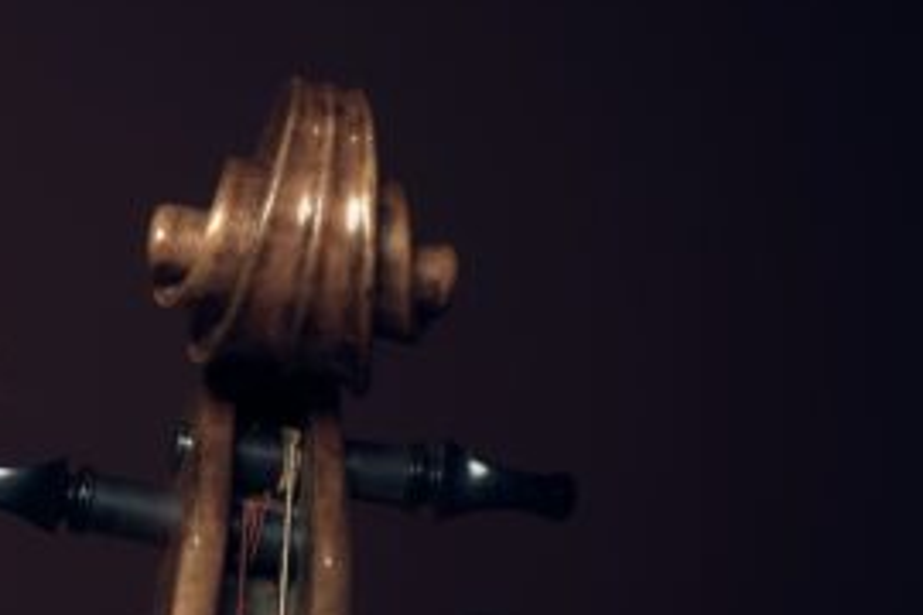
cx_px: -585
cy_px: 436
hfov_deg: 6.3
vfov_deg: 4.3
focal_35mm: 322
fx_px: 8255
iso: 64
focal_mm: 85
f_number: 1.8
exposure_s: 1/200
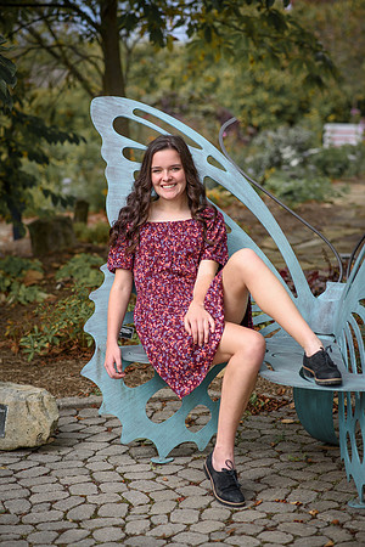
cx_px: 182
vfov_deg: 23.9
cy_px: 274
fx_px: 1293
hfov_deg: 16.1
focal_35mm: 85
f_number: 2.8
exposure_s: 1/1250
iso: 160
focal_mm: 85
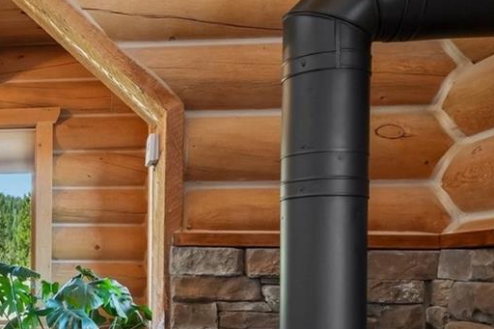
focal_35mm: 52
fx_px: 707
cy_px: 278
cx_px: -37
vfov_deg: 25.6
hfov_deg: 33.9
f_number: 8
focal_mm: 11
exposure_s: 1/15
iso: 500
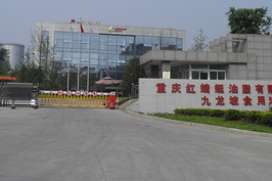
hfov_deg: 41.9
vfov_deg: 28.3
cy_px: 49
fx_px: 355
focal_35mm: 47
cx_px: 151
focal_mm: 5.5
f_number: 5.9
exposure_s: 1/400
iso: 50
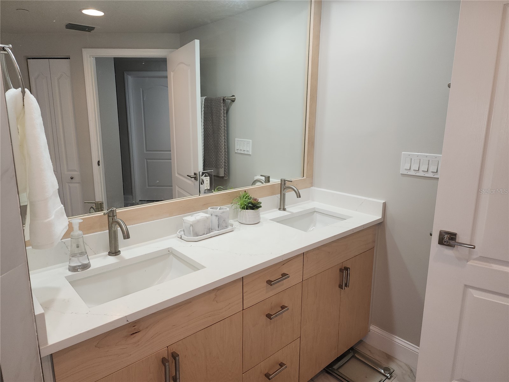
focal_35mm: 23
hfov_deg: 73.9
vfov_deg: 58.9
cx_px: 254
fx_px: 338
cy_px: 191
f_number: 1.8
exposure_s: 1/60
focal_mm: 6.4
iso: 32
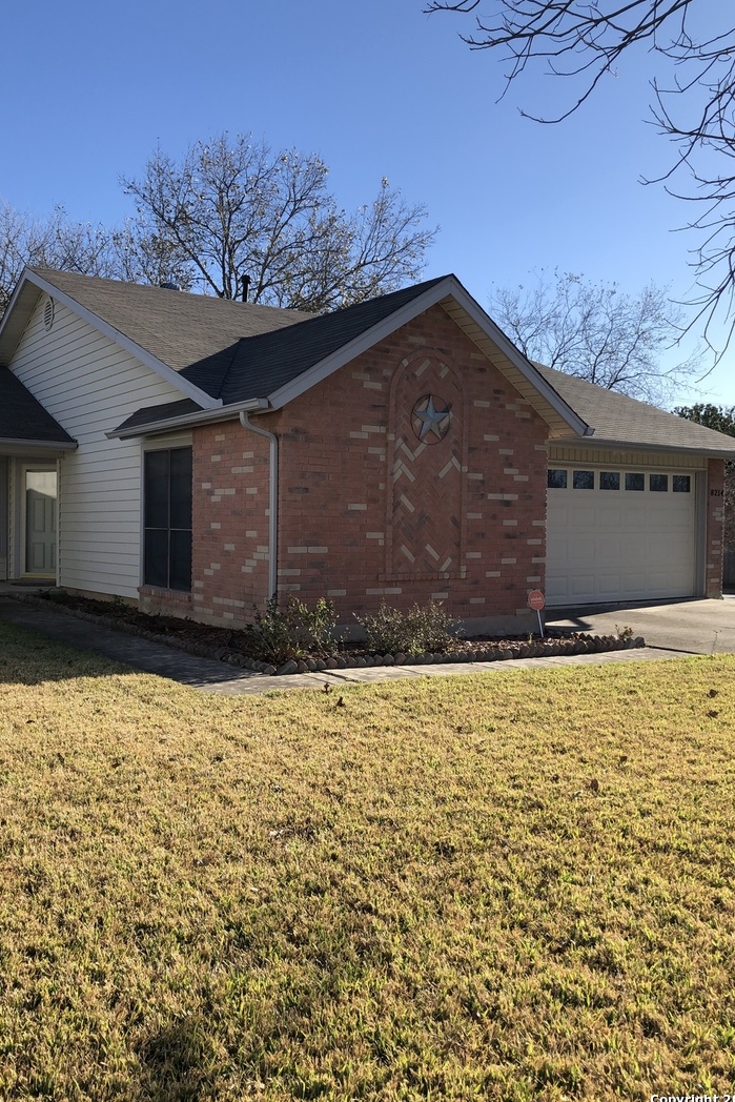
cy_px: 556
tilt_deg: -2.9
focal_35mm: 30
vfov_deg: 61.9
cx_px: 336
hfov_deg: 43.6
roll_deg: -1.1
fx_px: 918
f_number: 1.8
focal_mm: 3.99
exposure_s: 1/1279
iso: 20
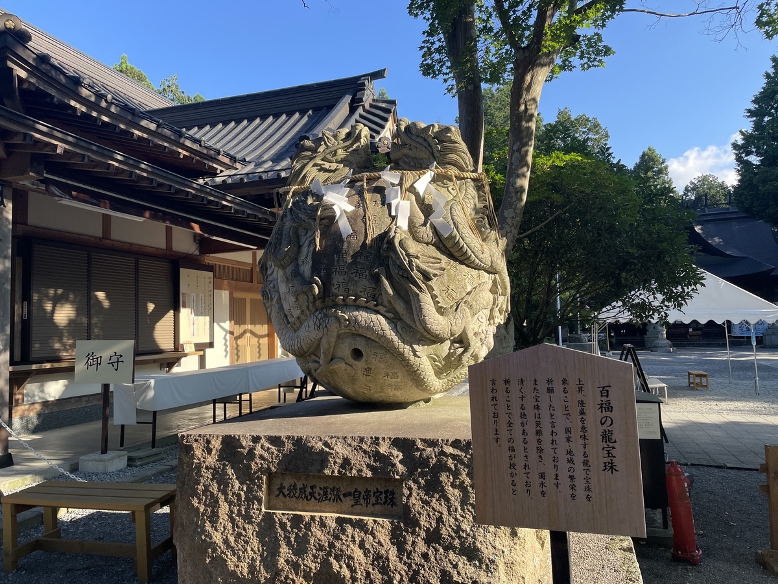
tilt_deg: +4.4
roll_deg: +2.1
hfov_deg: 67.3
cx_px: 389
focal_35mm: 26
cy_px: 292
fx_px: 584
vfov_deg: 53.1
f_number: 1.6
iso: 32
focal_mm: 4.2
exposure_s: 1/855
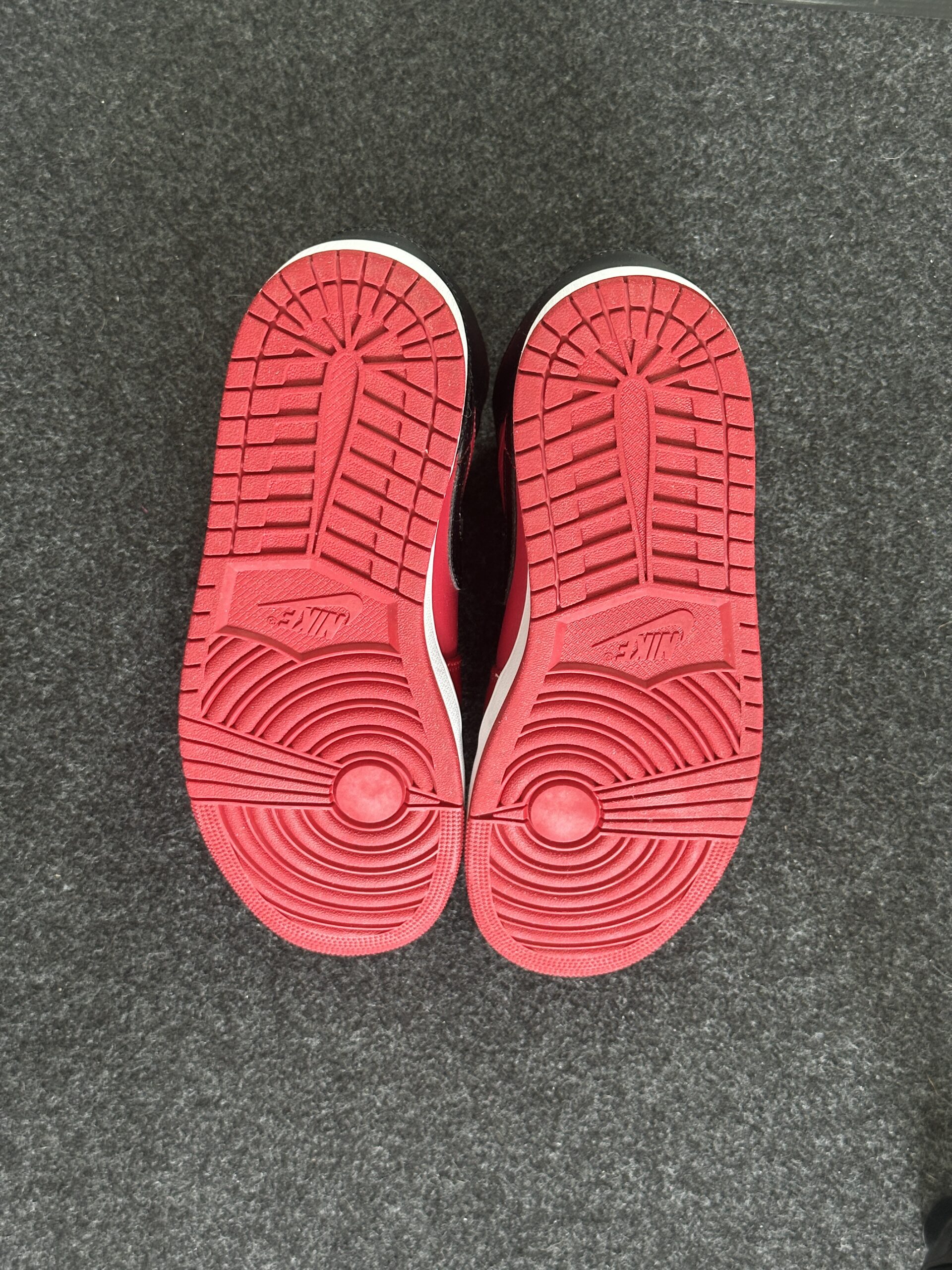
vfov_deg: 39.7
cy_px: 635
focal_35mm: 48
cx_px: 476
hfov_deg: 30.3
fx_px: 1760
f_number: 1.78
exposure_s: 1/33
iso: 200
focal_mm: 6.86
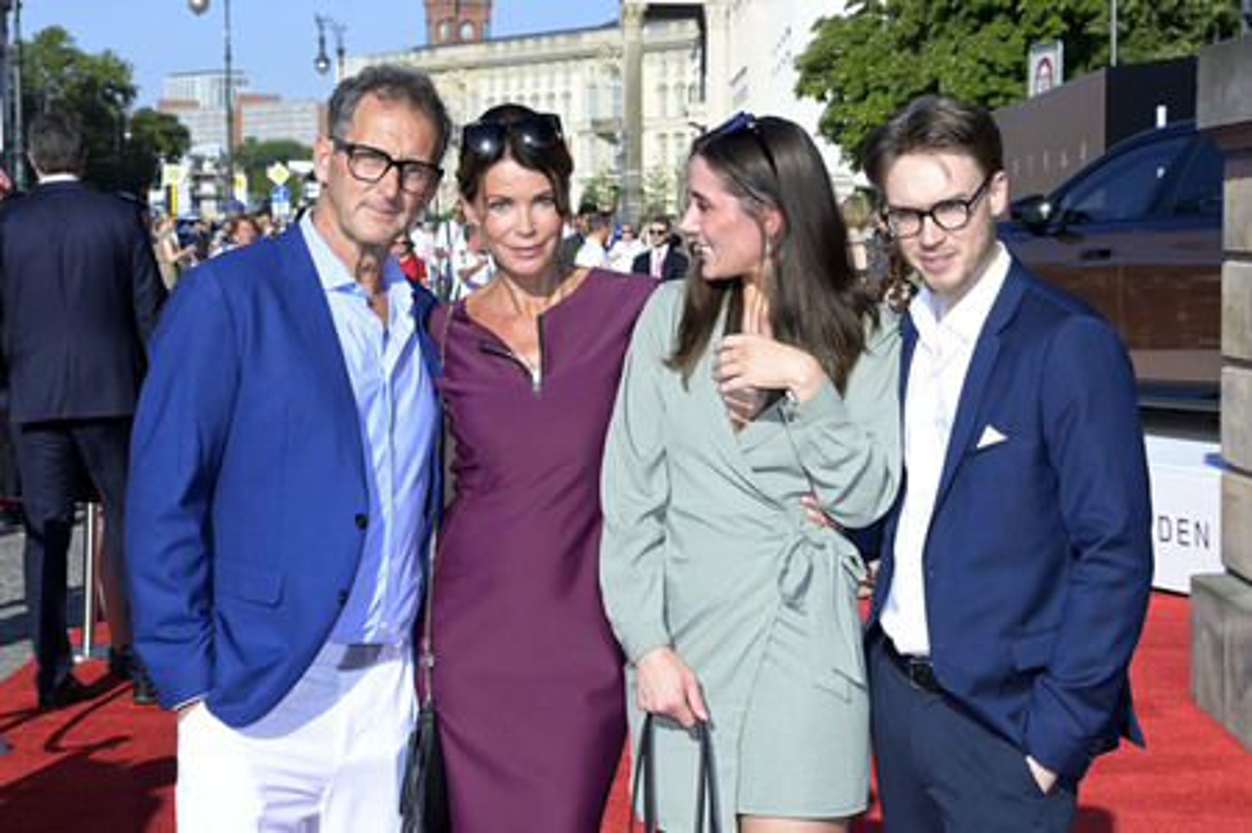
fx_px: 2155
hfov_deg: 32.4
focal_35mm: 62
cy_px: 416
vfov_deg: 21.9
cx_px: 626
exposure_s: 1/250
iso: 250
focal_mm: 62
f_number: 10
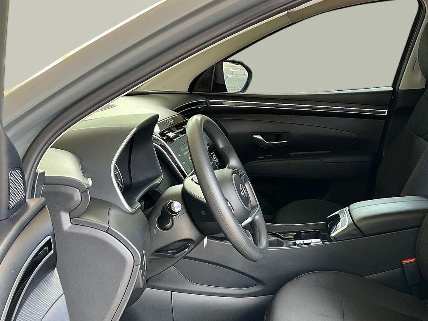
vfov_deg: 31.3
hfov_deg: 40.3
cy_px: 211
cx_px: 312
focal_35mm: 46
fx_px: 569
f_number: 1.8
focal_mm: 3
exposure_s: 1/64
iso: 64
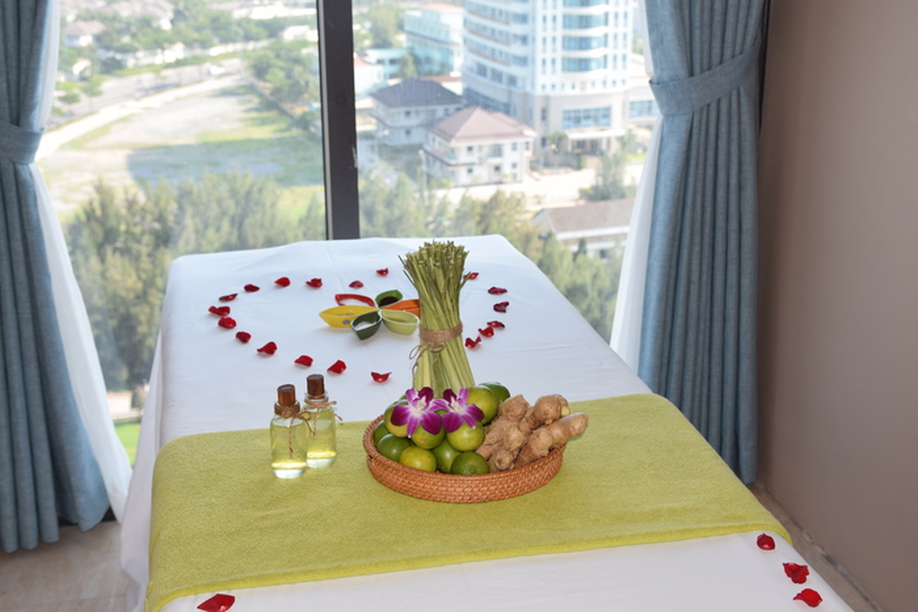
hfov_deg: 38.9
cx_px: 459
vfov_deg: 26.5
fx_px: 1301
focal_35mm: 51
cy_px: 306
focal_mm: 34
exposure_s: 1/125
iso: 280
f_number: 5.6
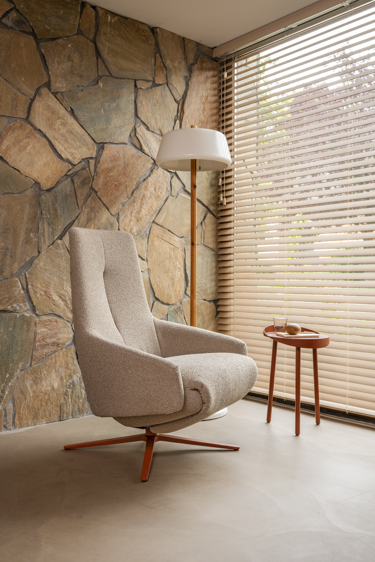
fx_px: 547
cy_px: 281
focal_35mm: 35
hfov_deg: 37.8
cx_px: 188
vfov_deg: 54.4
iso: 200
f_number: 10
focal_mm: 35
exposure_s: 1/8
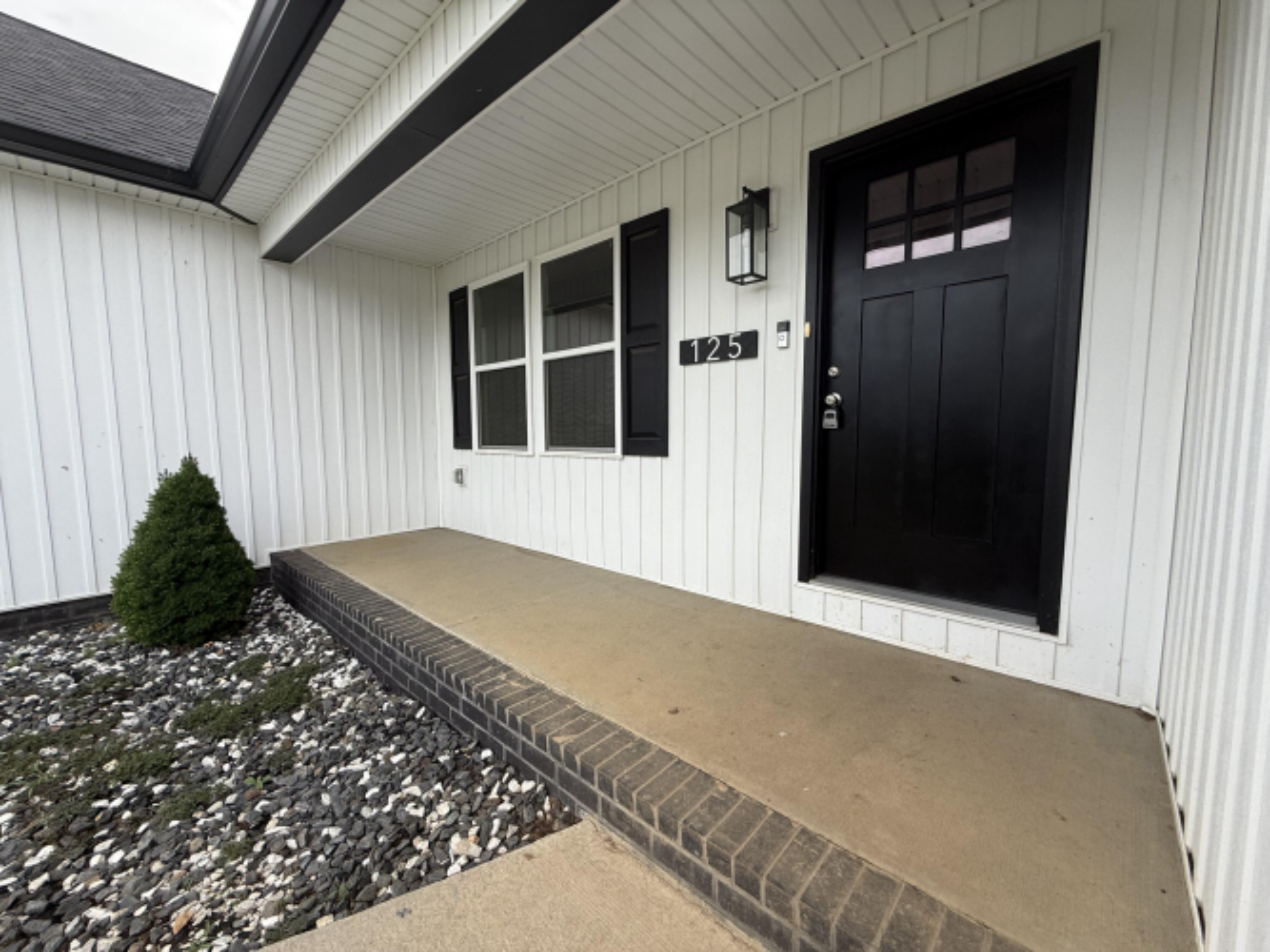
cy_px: 476
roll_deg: -0.1
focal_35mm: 14
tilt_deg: -4.4
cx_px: 635
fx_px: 514
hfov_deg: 102.1
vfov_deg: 85.7
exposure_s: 1/365
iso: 50
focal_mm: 2.22
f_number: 2.2
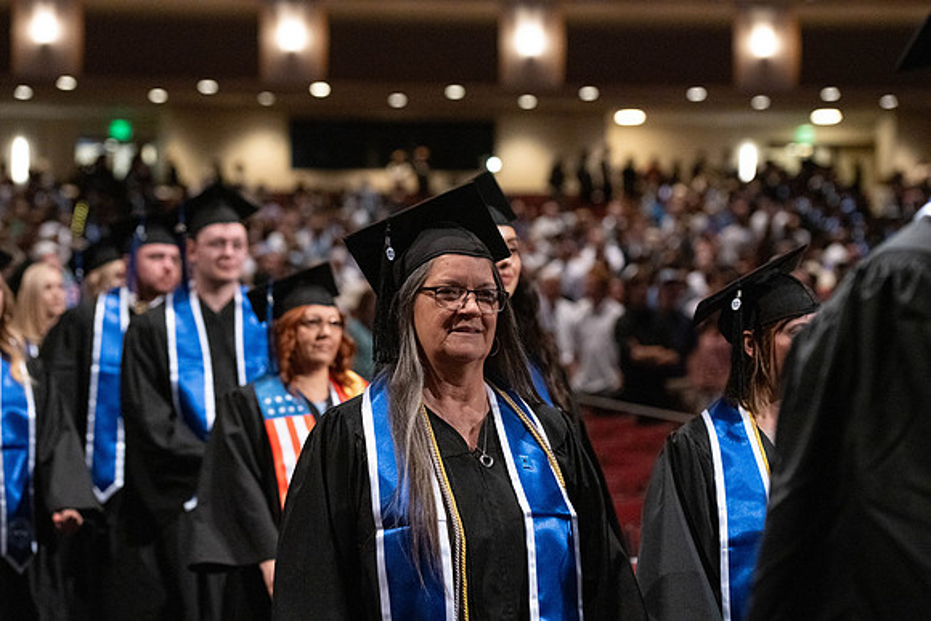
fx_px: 2535
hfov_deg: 20.8
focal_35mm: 98
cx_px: 466
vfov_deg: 14.0
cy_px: 310
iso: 6400
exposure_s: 1/320
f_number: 2.8
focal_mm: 98
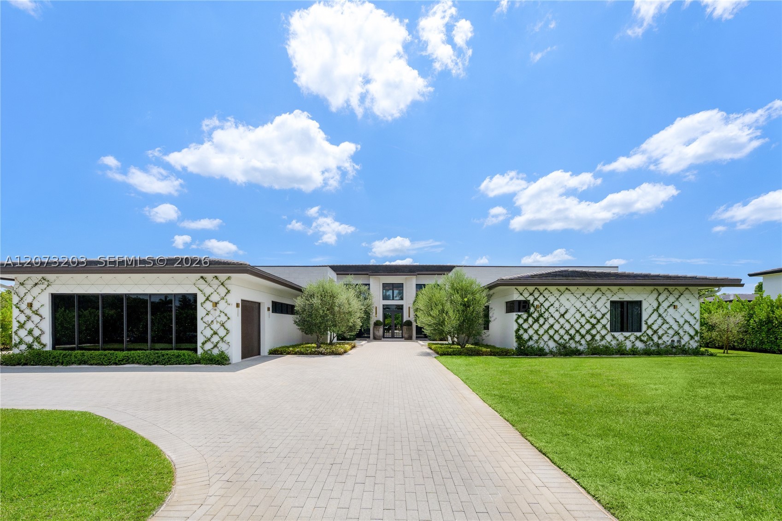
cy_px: 260
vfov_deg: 81.2
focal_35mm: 14
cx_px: 391
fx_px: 304
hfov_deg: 104.3
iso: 320
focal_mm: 14
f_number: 11
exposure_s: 1/1600
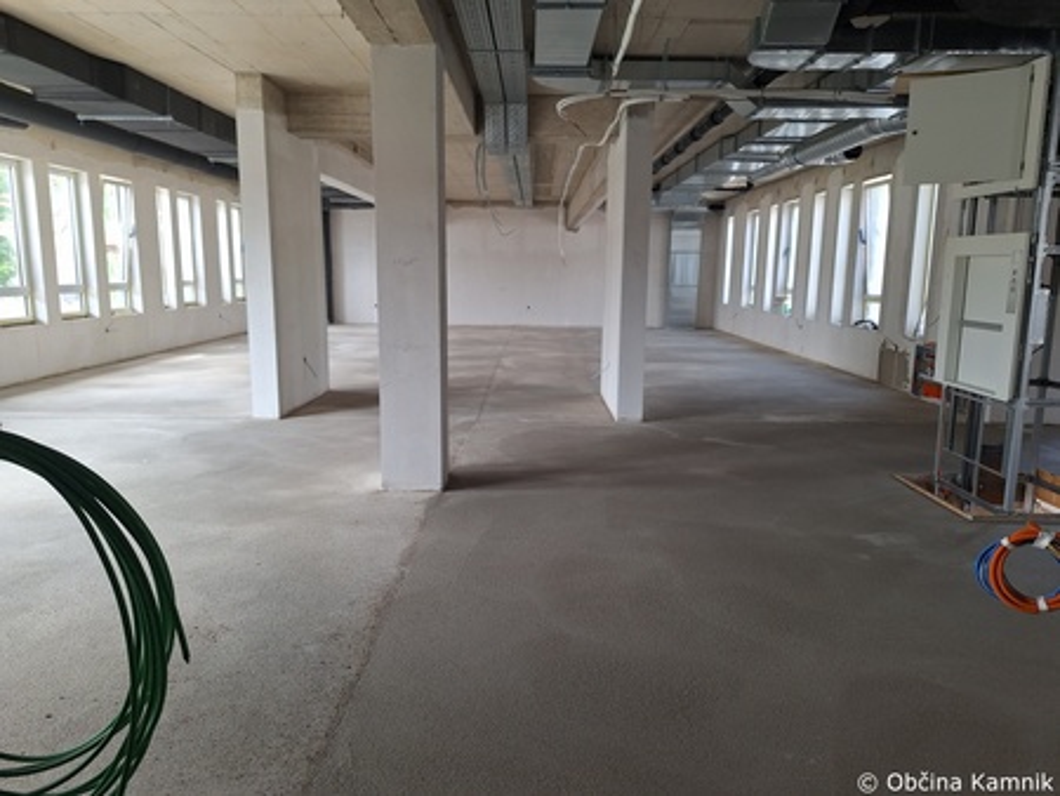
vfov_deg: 58.9
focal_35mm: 23
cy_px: 398
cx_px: 530
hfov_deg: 73.9
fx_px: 705
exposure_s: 1/50
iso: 50
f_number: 1.8
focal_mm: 5.54
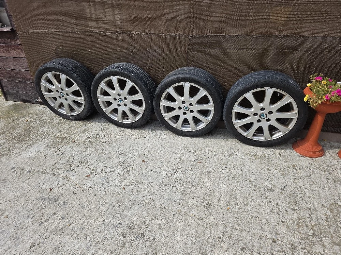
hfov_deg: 73.9
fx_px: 227
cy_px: 128
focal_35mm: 23
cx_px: 170
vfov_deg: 58.9
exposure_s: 1/3333
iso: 80
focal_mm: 6.3
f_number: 1.7
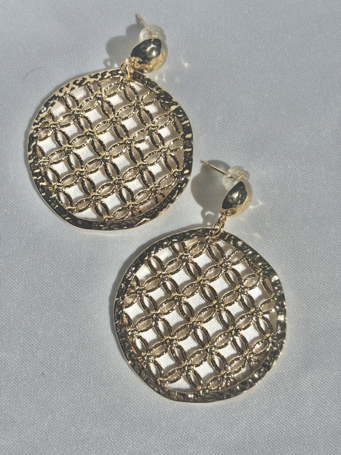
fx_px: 683
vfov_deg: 36.8
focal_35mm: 52
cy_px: 228
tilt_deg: -82.0
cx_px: 170
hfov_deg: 28.0
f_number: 1.6
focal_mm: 5.96
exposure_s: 1/5618
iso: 40
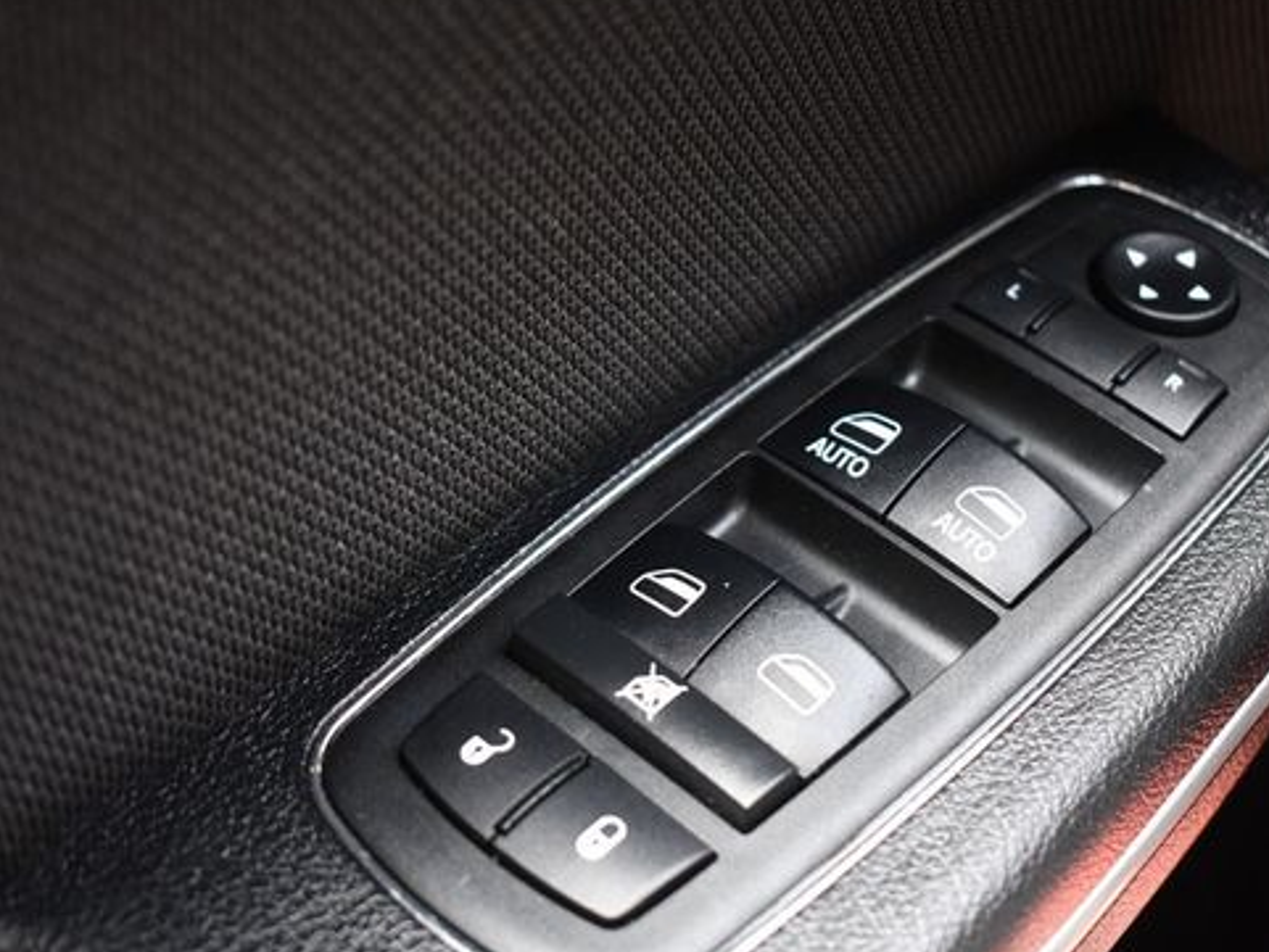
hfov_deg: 34.7
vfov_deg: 26.6
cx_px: 799
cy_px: 525
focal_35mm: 55
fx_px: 2017
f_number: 4.2
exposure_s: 1/125
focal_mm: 29
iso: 1100
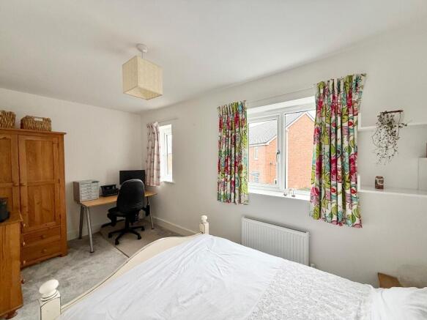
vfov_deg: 85.7
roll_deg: +0.1
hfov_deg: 102.1
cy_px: 160
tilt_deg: -0.9
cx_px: 214
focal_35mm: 14
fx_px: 173
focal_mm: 2.22
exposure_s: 1/99
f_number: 2.2
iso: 125
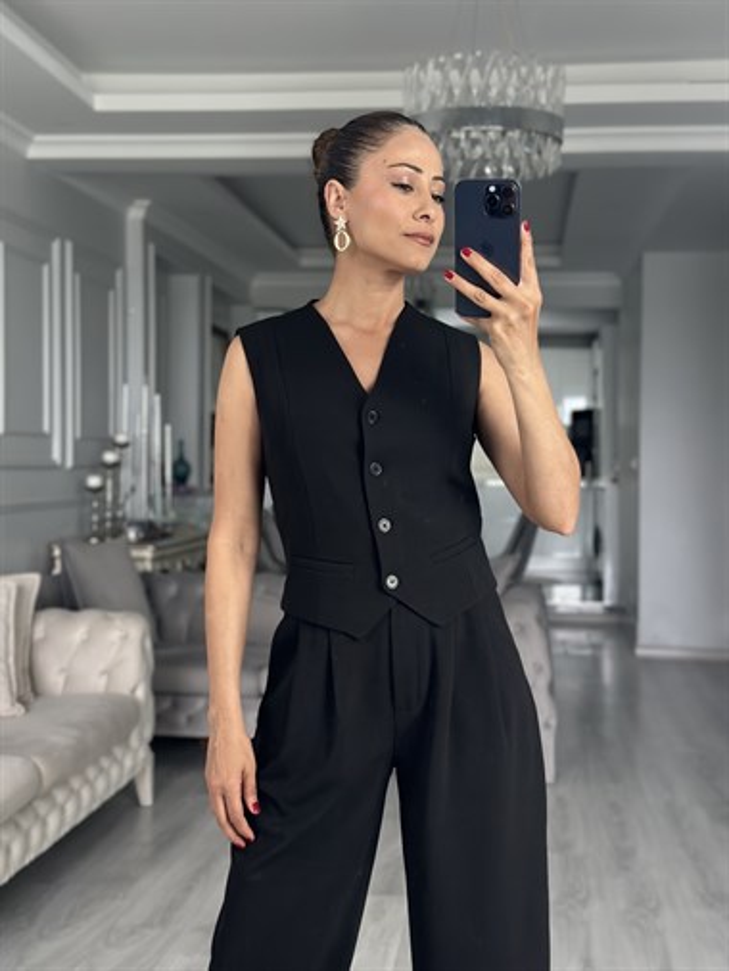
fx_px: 1347
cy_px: 486
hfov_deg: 30.3
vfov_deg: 39.6
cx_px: 364
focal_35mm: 48
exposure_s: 1/79
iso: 125
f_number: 1.78
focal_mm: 6.86
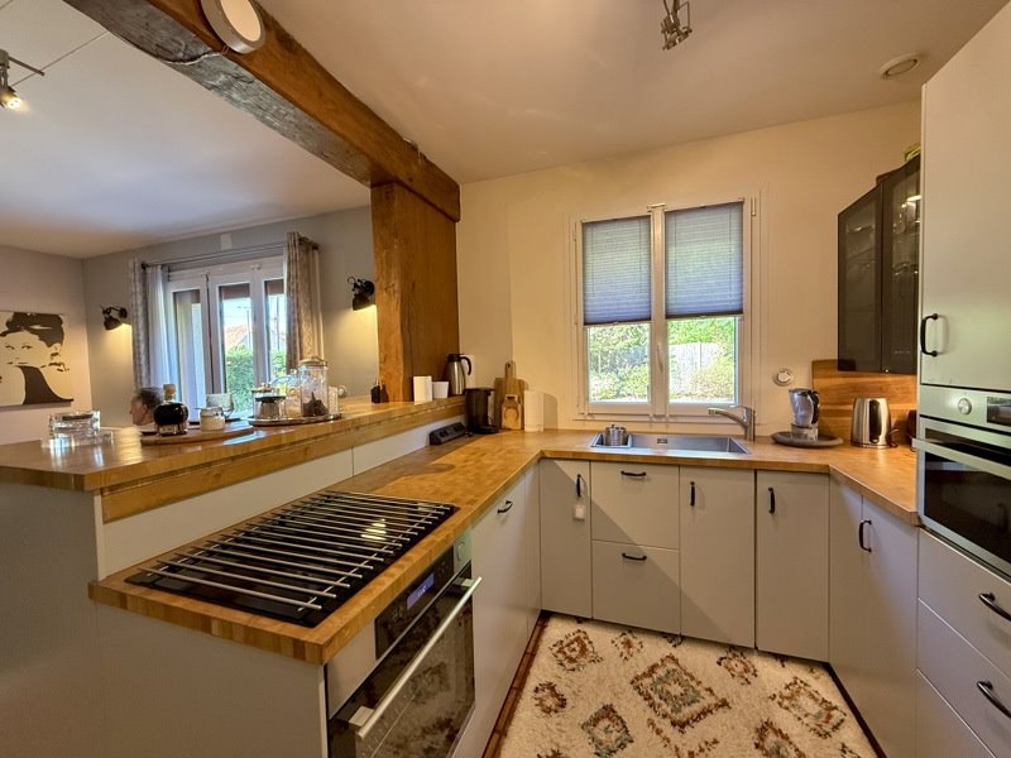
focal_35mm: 14
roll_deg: +1.3
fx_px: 409
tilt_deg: -3.1
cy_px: 379
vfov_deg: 85.7
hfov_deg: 102.1
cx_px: 506
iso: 320
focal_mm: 2.22
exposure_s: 1/100
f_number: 2.2
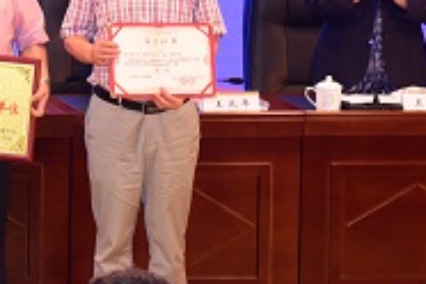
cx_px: -316
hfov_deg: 8.0
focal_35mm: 248
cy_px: 8
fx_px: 2934
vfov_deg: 5.5
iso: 2200
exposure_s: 1/80
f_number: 6.3
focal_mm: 66
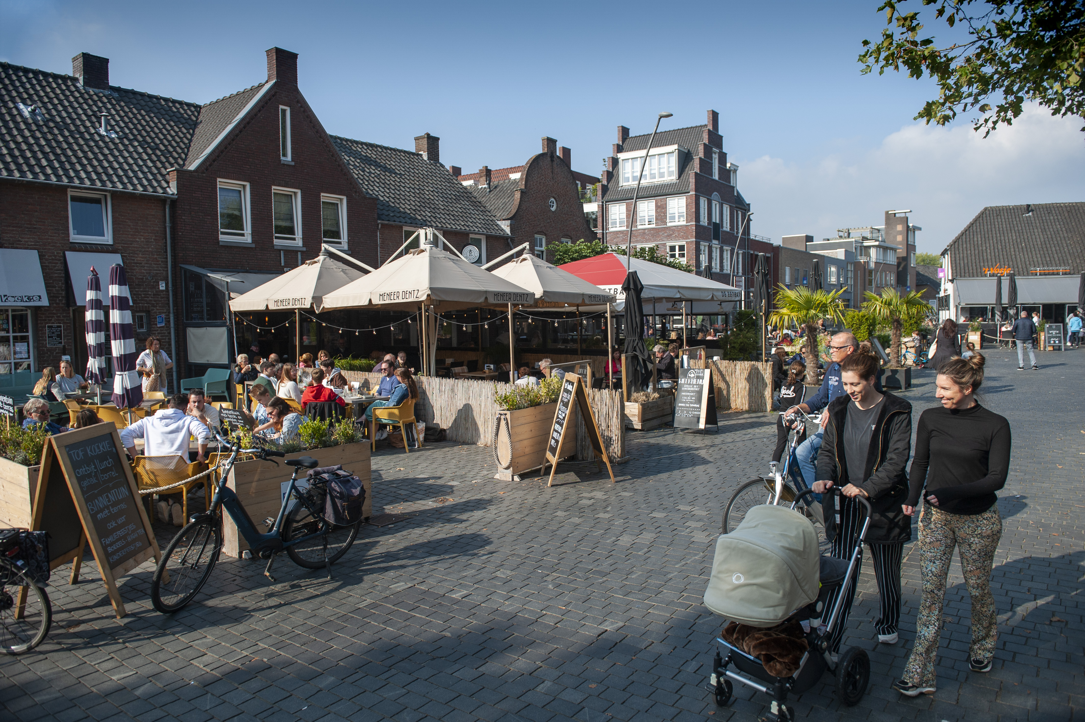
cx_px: 542
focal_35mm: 24
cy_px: 361
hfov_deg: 73.8
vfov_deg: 53.1
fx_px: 723
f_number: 4
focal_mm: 24
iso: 200
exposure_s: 1/2000
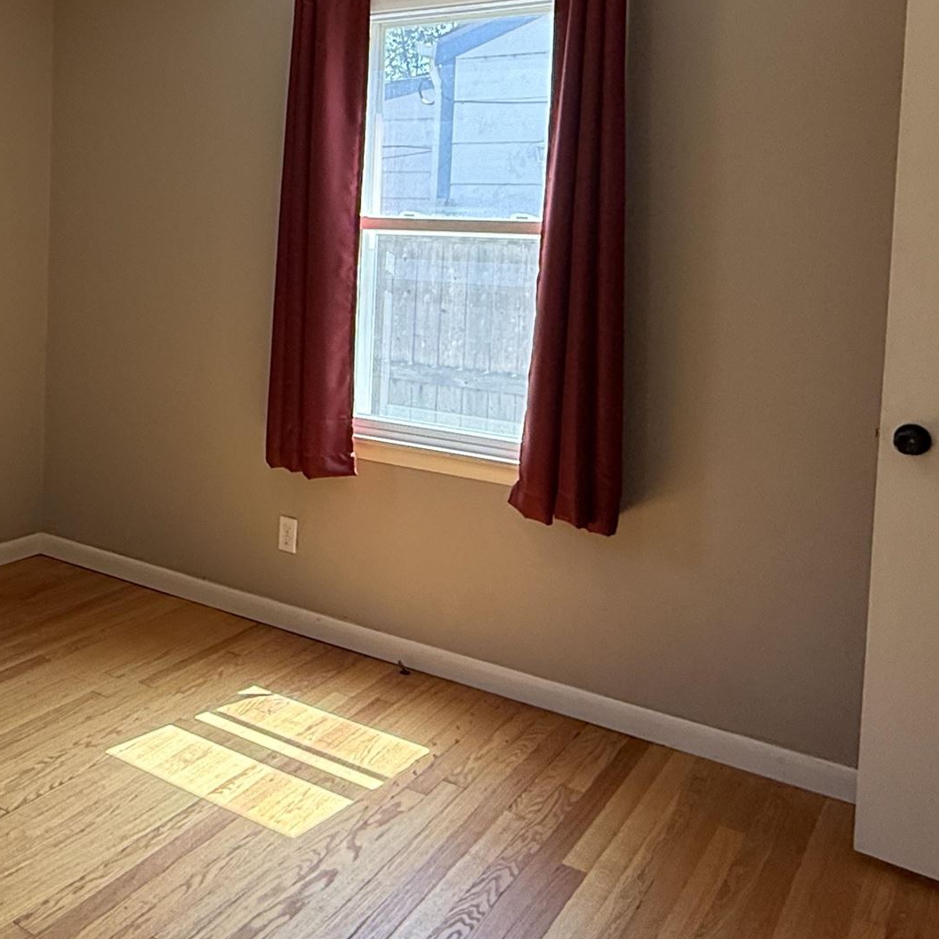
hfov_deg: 43.7
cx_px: 180
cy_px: 280
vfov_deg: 45.0
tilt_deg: -3.2
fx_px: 1105
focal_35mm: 36
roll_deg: -2.4
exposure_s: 1/99
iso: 125
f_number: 2.2
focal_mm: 2.22
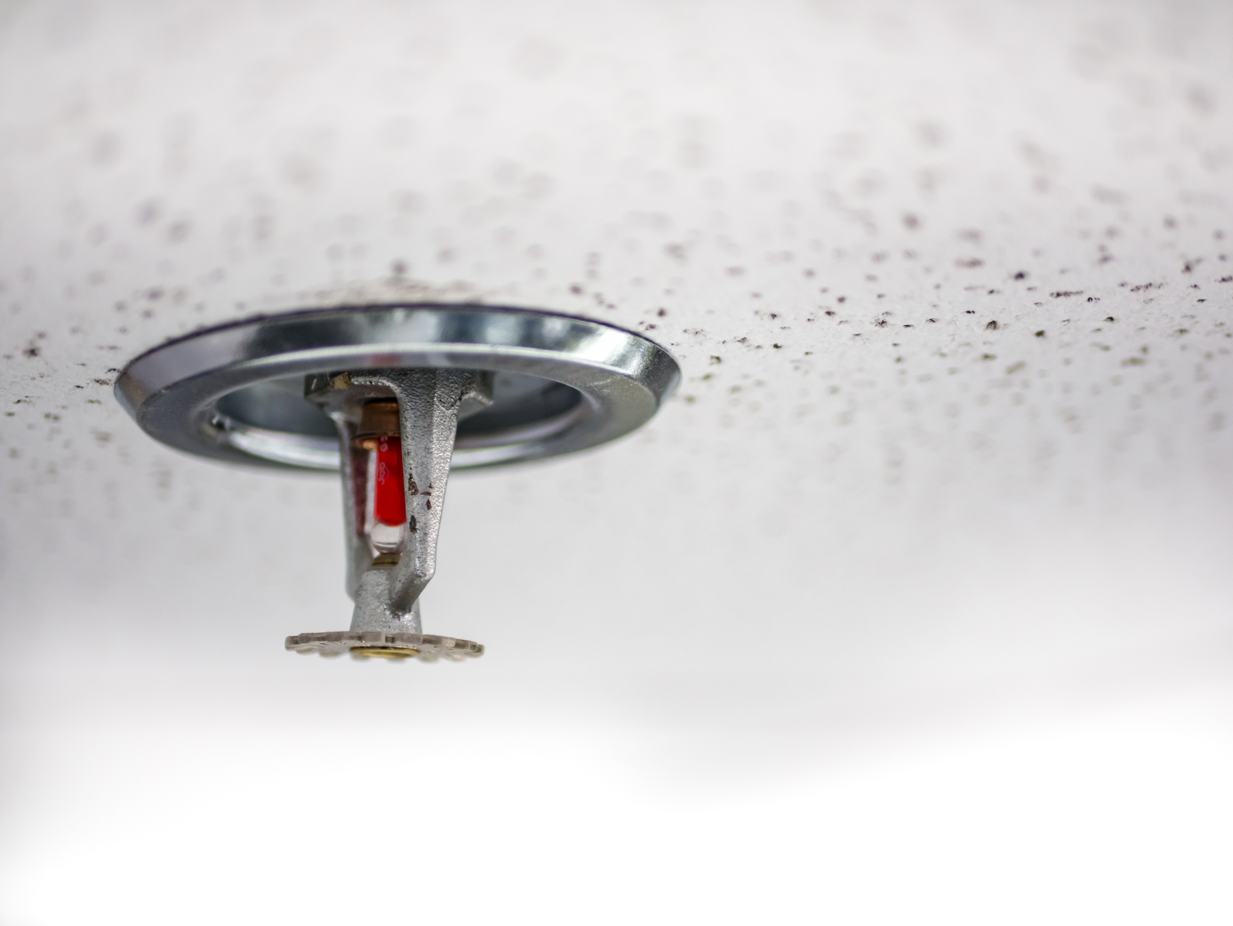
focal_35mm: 50
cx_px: 616
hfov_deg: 38.2
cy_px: 463
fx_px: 1782
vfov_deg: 29.1
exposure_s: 1/125
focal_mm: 25
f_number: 1.7
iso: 200
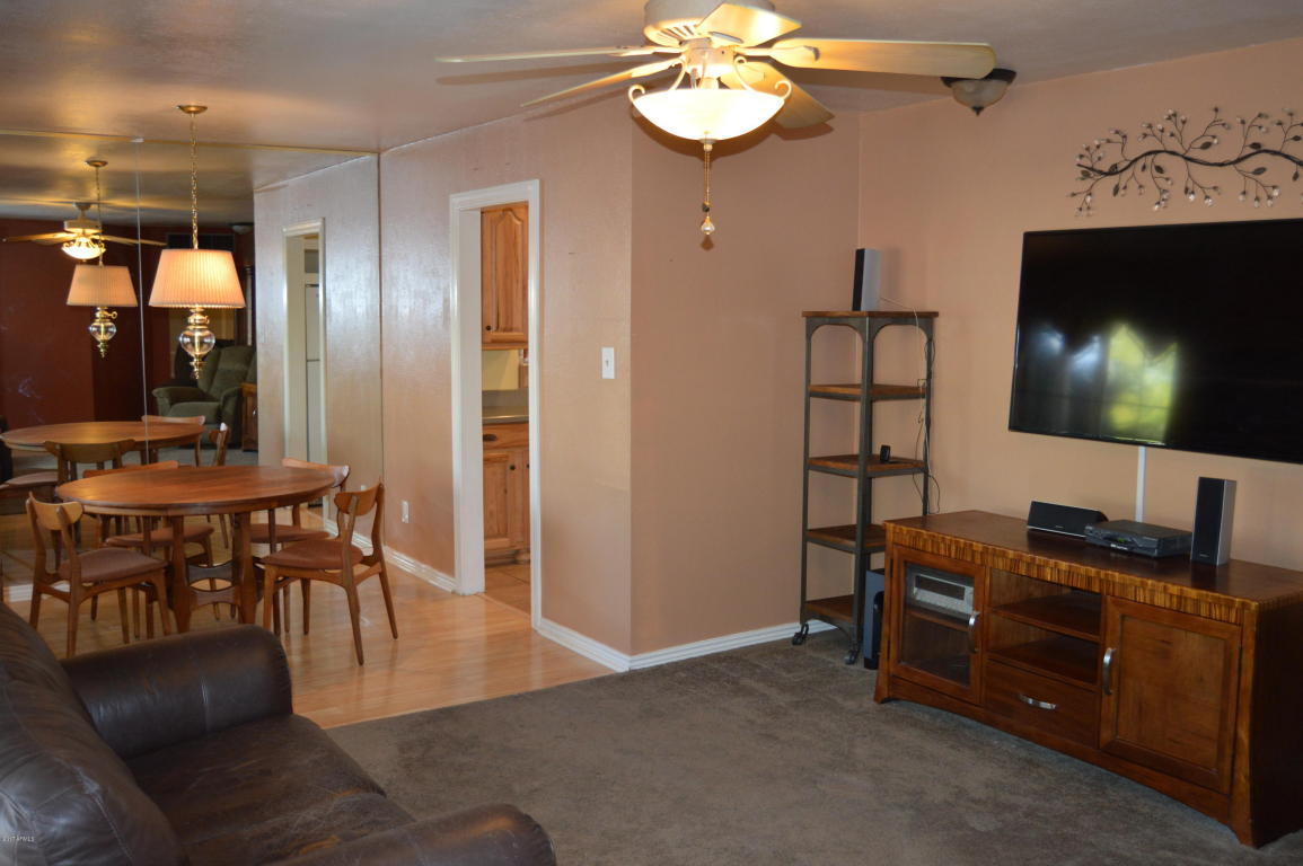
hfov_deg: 57.3
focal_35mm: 33
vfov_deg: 39.9
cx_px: 652
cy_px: 433
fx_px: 1193
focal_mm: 22
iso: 640
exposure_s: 1/60
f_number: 3.5
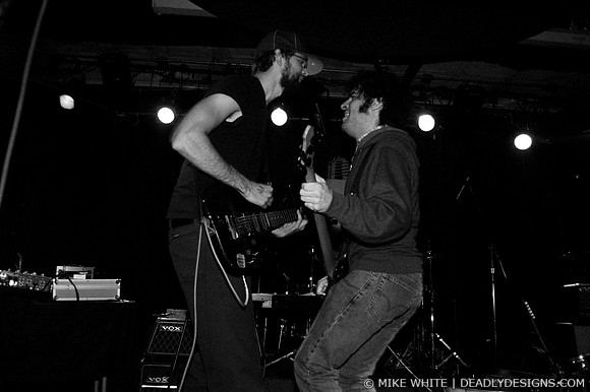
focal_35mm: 30
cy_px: 196
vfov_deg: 43.6
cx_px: 295
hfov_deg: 62.0
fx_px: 491
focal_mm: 20
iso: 800
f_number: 3.2
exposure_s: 1/60
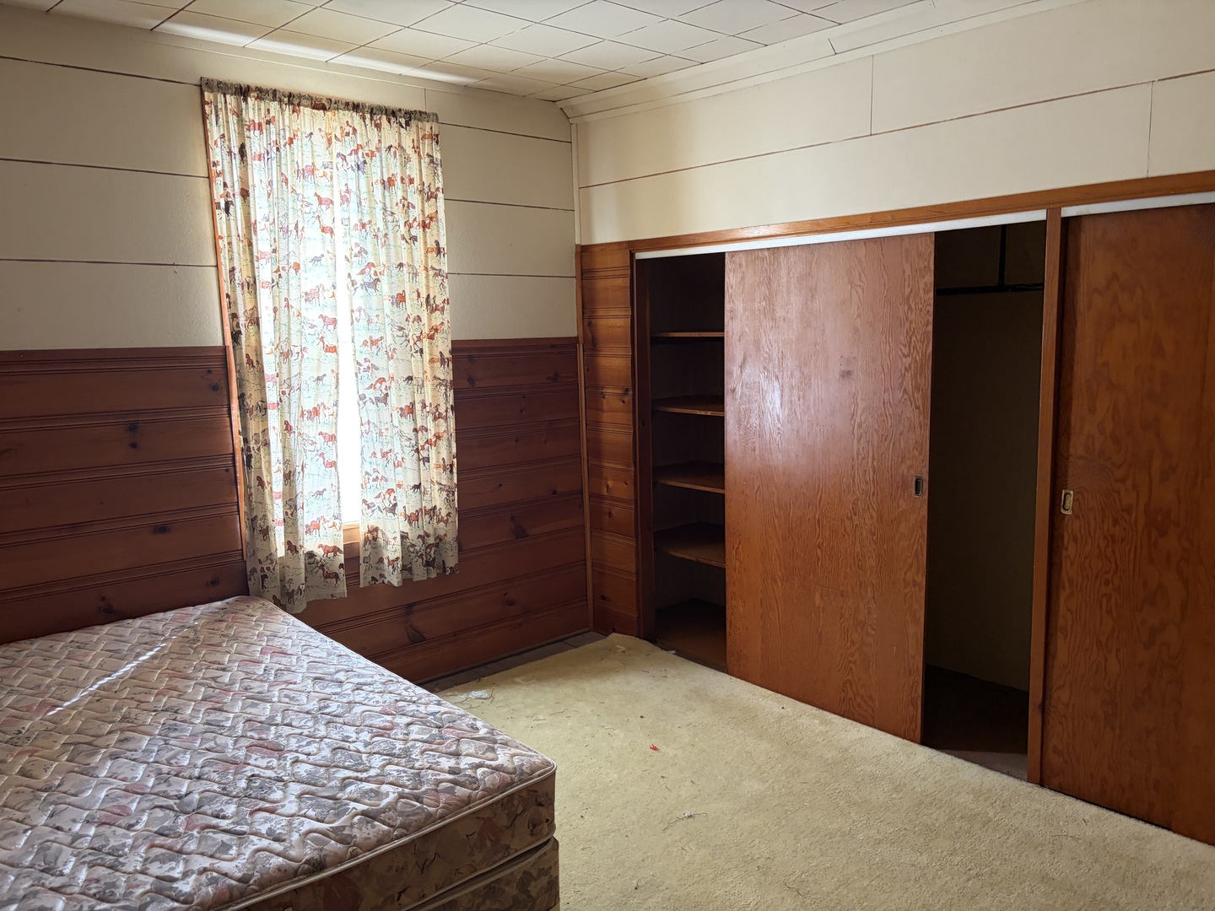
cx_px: 608
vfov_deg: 53.1
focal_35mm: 26
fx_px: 913
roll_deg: +1.2
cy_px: 456
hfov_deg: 67.3
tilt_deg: -6.3
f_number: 1.6
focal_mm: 5.96
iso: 200
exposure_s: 1/60
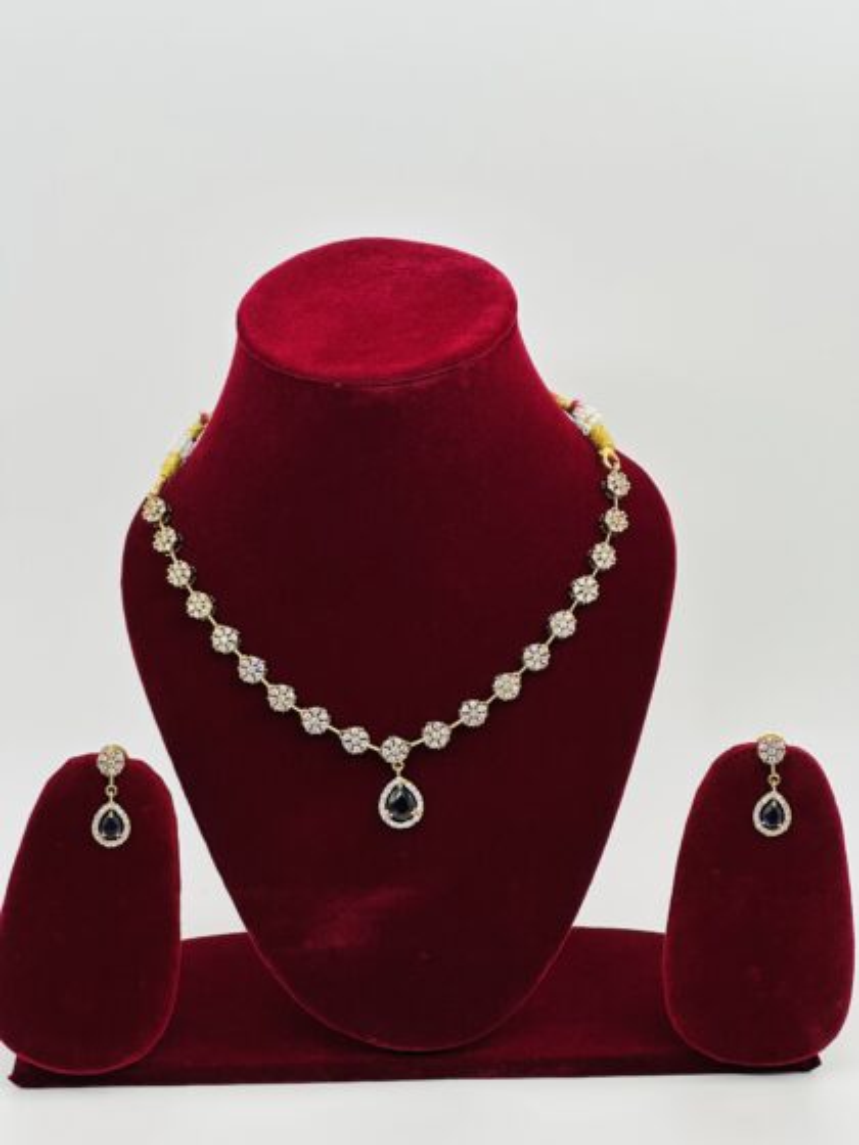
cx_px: 430
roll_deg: -0.2
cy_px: 572
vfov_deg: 25.3
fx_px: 2548
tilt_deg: -17.2
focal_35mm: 77
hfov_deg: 19.1
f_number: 2.8
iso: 32
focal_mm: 9
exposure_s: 1/133
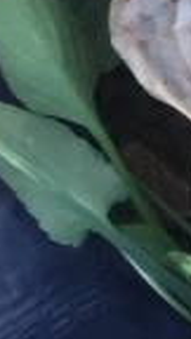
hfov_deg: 4.5
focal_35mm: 234
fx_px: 2107
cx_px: -700
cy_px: -757
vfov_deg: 7.7
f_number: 2.2
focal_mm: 4.15
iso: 32
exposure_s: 1/166
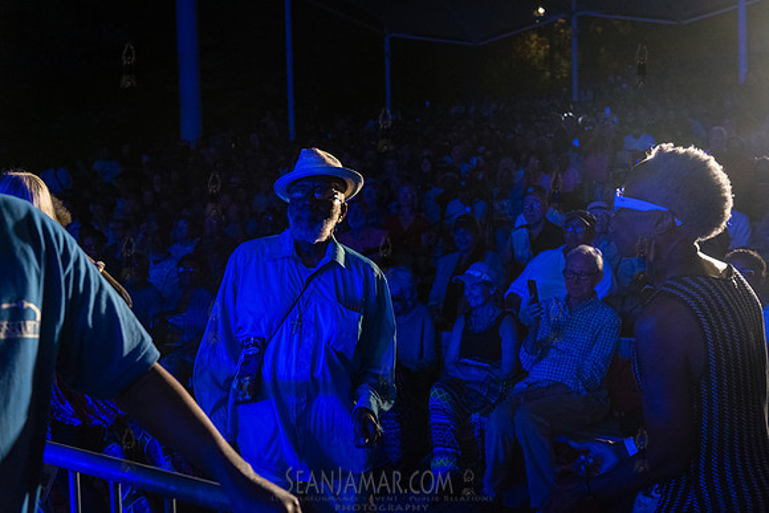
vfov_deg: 35.1
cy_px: 256
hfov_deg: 50.7
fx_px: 812
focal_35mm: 38
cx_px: 384
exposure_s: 1/160
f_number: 3.5
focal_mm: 38
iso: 5000
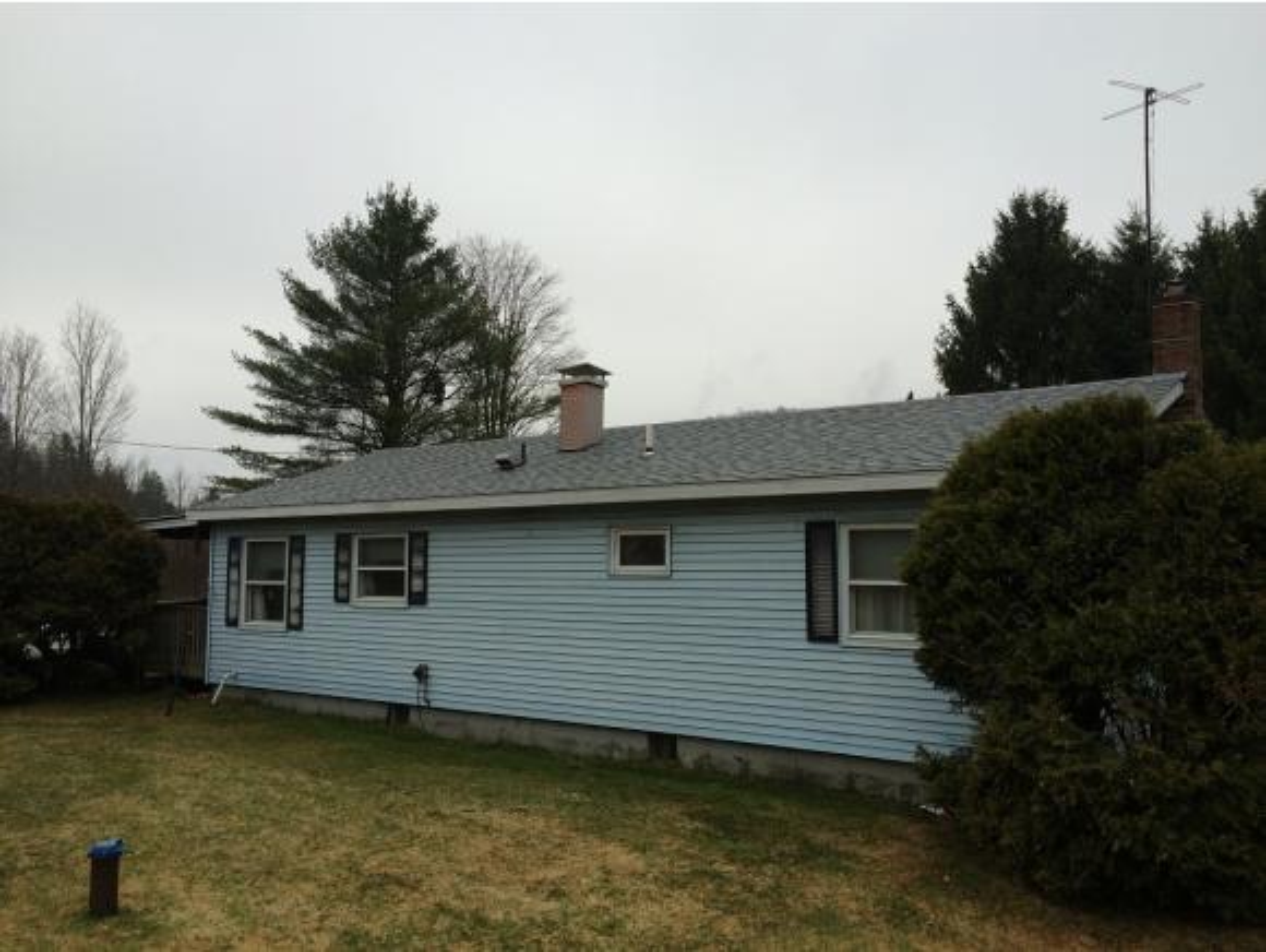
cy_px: 476
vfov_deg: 48.3
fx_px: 1061
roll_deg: -0.3
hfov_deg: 61.6
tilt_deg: +5.0
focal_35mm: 29
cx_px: 633
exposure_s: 1/120
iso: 40
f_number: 2.2
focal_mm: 4.15
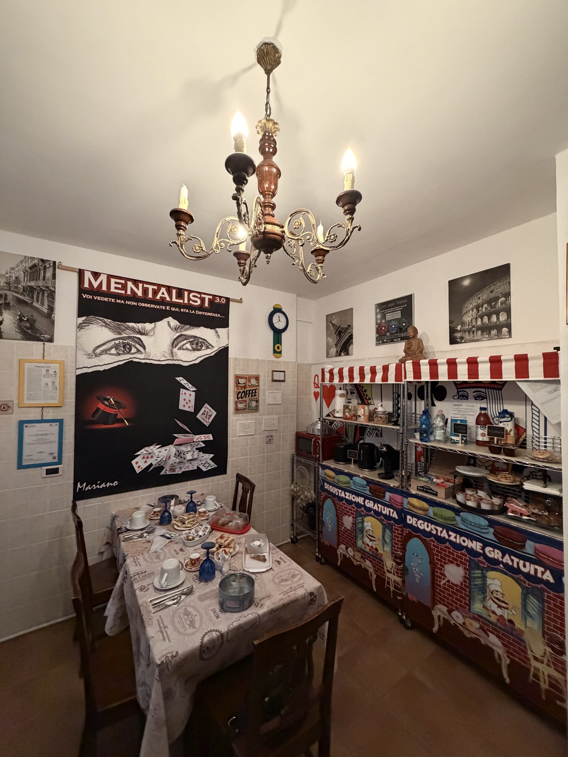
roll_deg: +0.5
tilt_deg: +3.0
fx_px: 306
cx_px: 284
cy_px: 378
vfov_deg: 102.1
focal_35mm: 14
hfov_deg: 85.7
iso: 640
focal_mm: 2.22
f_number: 2.2
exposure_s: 1/50
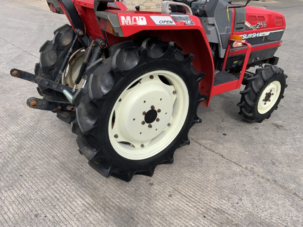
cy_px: 114
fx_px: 254
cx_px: 152
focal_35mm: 29
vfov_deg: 48.2
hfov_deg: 61.7
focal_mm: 3
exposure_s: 1/1675
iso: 16
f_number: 1.8
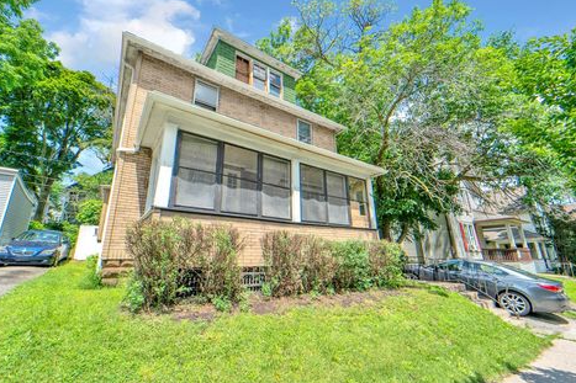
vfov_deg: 77.3
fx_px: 240
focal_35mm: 15
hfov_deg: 100.3
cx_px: 273
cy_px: 185
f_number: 9
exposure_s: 1/1000
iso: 640
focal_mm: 14
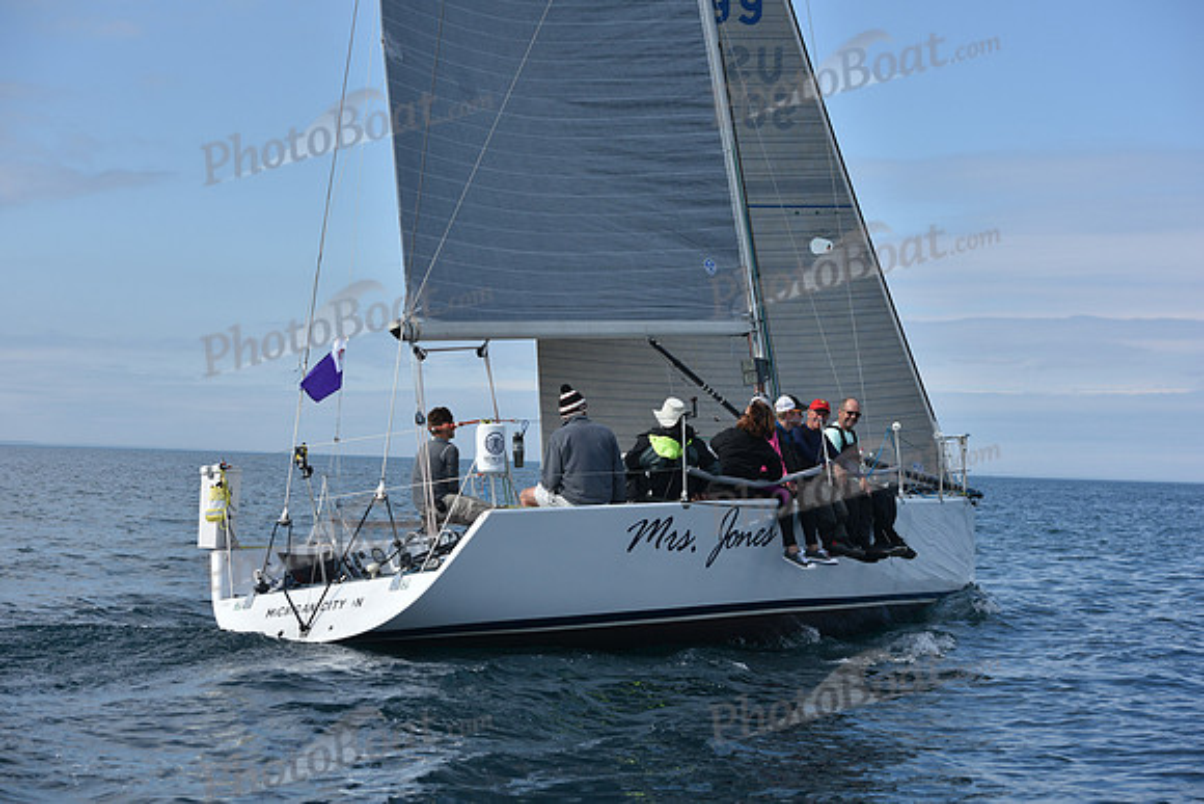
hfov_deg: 28.8
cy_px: 402
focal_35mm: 70
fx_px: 2342
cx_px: 602
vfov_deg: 19.5
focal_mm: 70
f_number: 6.3
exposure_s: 1/1600
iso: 250
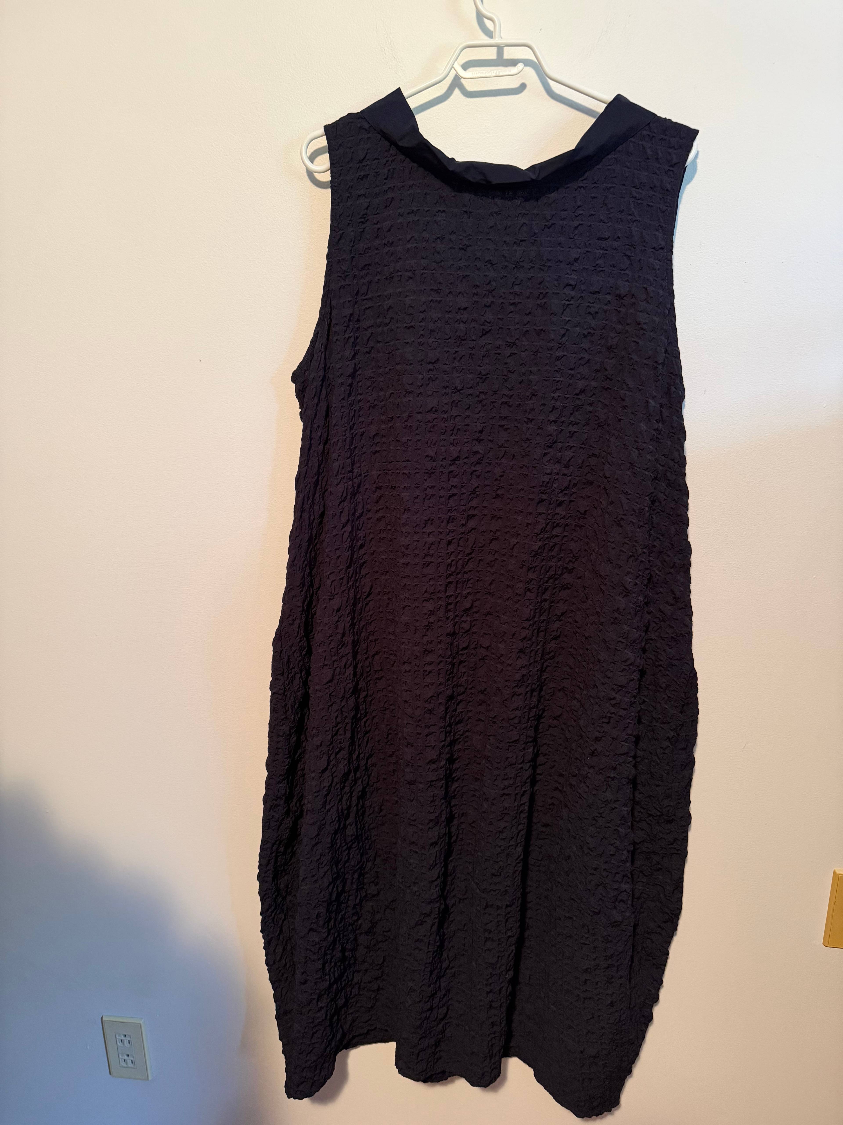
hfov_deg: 56.8
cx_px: 422
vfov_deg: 71.6
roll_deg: -0.8
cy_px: 562
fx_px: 779
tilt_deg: -16.0
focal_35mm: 24
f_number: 1.78
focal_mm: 6.76
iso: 400
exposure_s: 1/60
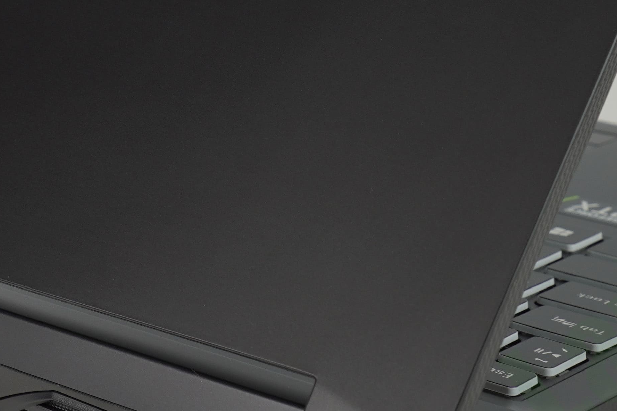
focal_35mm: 127
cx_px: 187
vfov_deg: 10.7
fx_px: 2176
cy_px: -33
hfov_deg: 16.1
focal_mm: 26
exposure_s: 1/25
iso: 100
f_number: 7.1
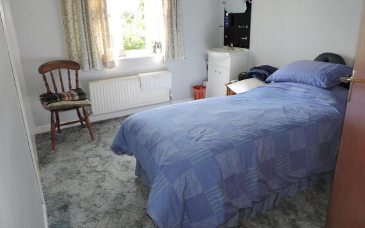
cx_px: 183
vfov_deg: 47.5
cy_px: 102
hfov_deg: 70.4
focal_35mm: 26
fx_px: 259
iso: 80
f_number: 3
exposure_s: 1/50
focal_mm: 4.3
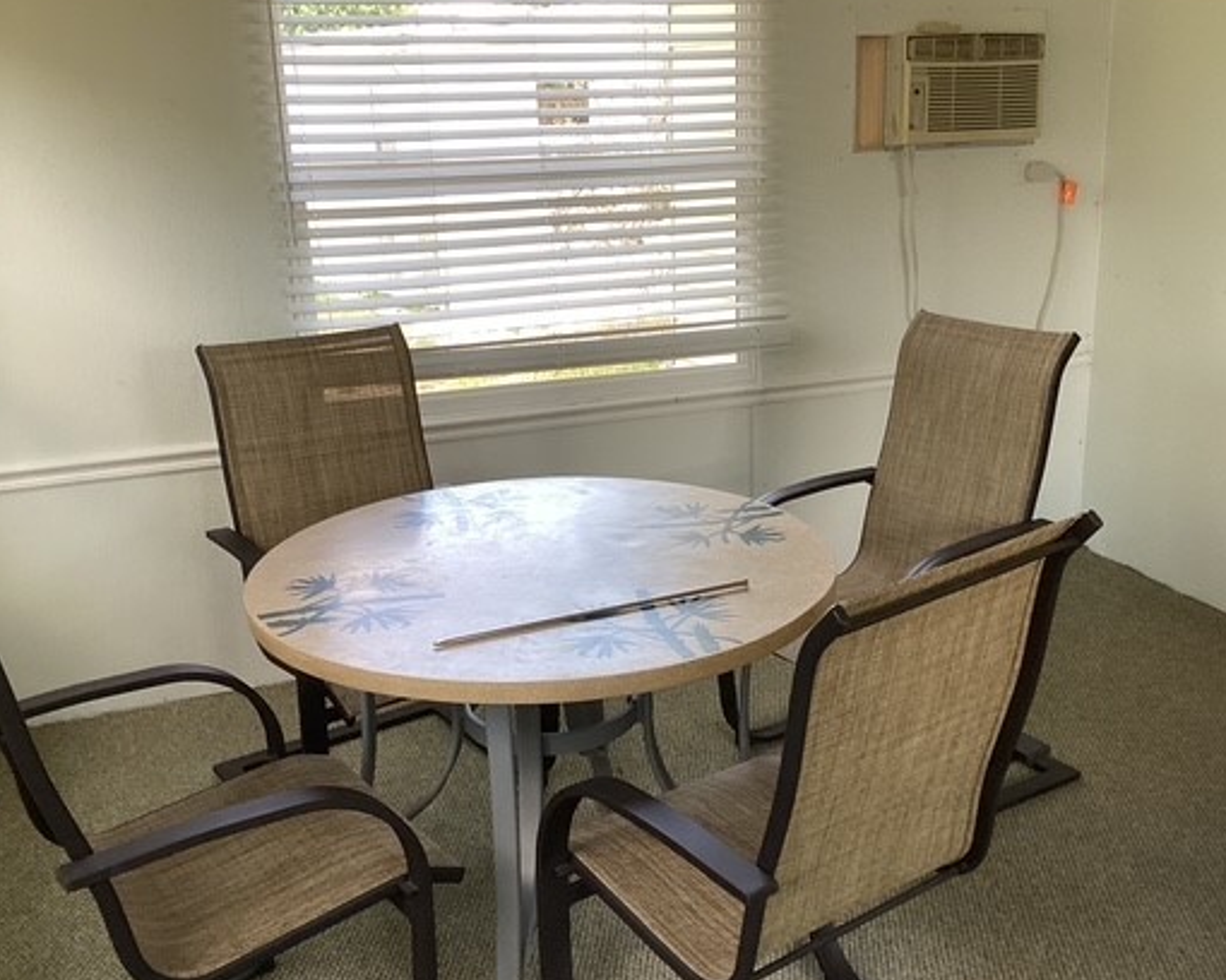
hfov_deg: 47.9
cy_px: 464
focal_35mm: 38
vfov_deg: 39.1
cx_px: 651
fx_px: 1379
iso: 80
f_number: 2.4
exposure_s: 1/100
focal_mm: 3.3
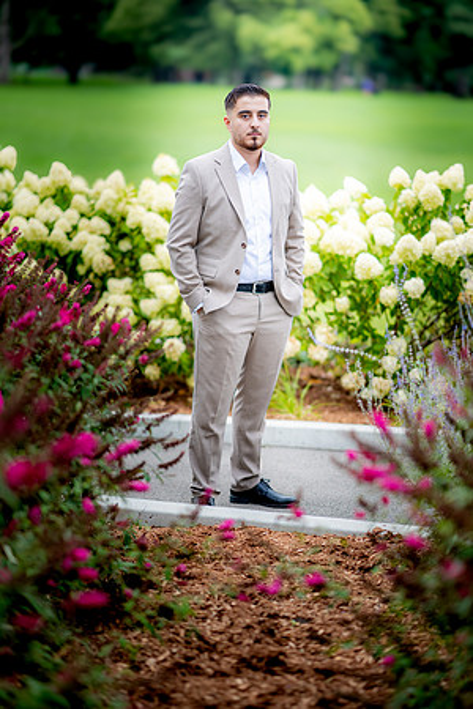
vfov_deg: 23.9
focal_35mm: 85
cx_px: 236
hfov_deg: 16.1
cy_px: 354
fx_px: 1675
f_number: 1.4
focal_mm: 85
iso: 100
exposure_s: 1/1250
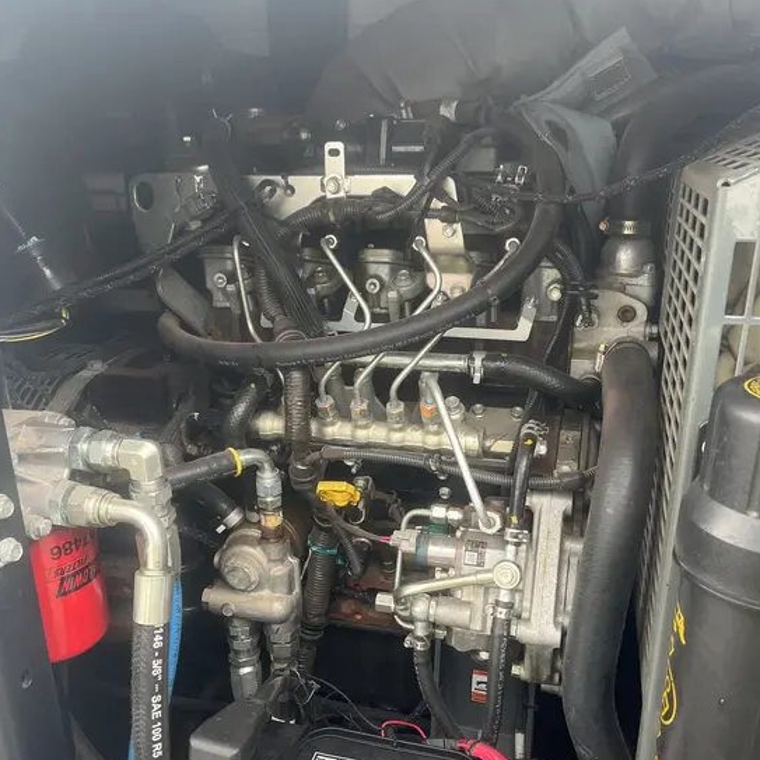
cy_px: 419
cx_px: 379
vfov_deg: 52.4
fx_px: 770
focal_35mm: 31
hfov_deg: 52.5
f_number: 1.6
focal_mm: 5.1
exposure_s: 1/85
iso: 125
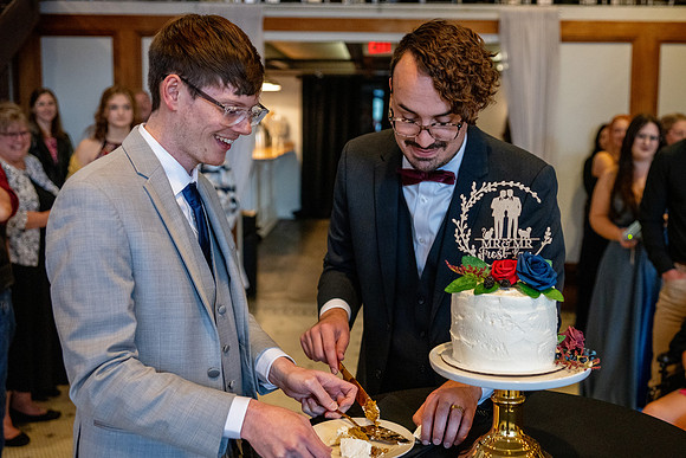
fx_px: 667
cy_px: 229
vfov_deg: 37.9
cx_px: 343
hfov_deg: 54.4
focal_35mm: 35
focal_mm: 35
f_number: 2.8
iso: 5000
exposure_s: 1/200
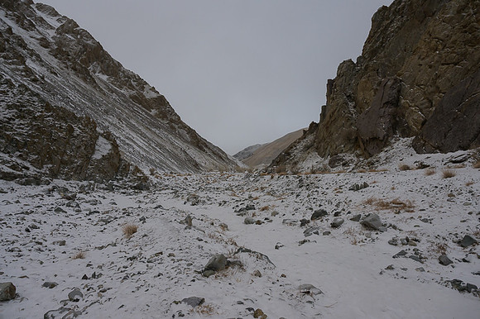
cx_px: 240
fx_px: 320
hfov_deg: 73.8
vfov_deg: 53.1
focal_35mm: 24
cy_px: 160
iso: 640
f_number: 7.1
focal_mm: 24
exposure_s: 1/1000
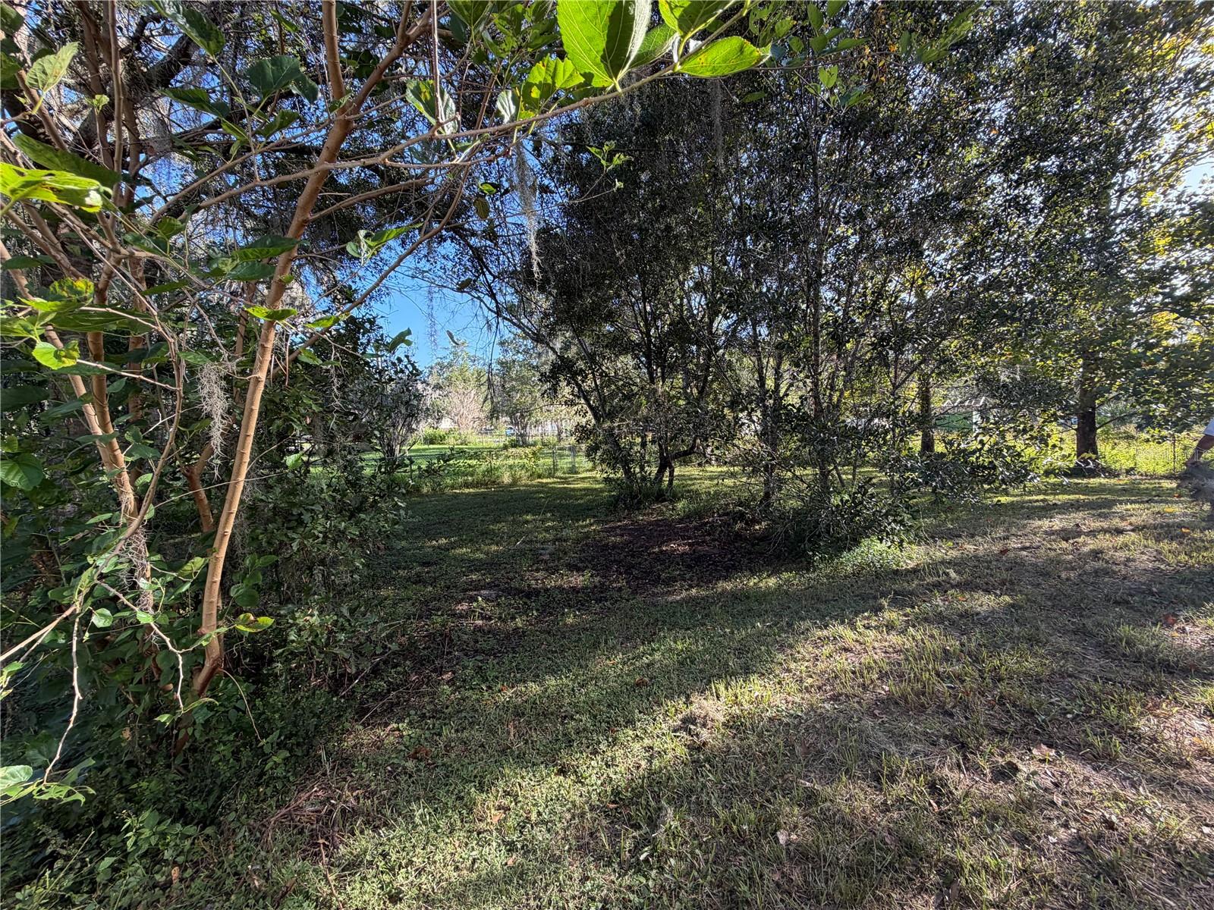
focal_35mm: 14
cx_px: 607
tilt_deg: -2.9
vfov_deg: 85.7
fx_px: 491
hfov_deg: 102.1
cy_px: 455
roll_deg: +2.4
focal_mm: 2.22
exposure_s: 1/148
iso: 64
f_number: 2.2
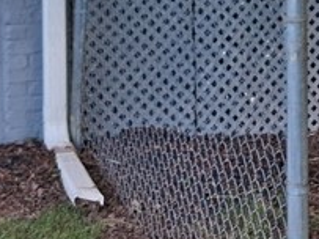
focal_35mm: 136
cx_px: 327
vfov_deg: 10.2
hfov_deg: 14.3
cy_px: -214
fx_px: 1253
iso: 25
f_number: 1.8
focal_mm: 4
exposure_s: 1/100
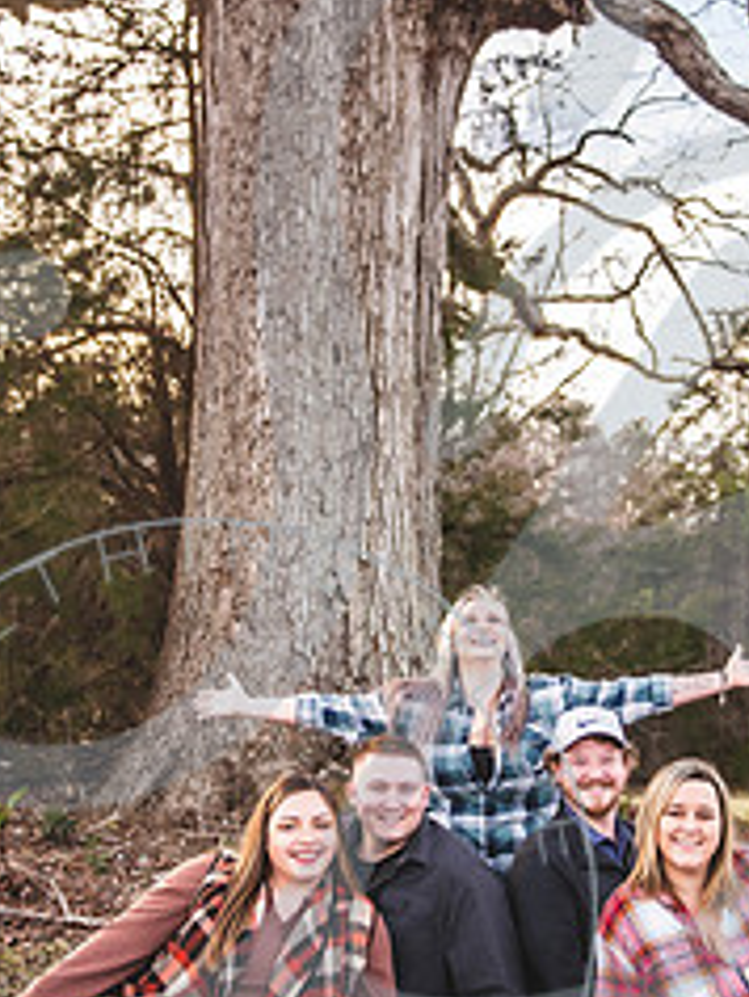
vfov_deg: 36.0
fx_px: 1528
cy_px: 589
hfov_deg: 27.5
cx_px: 396
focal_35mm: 53
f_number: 2.8
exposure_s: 1/320
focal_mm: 29
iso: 100
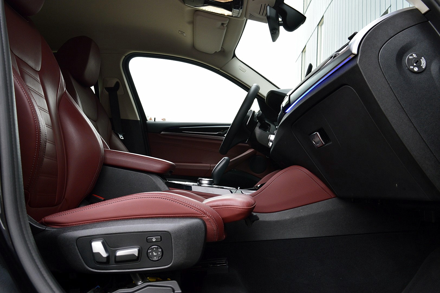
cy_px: 146
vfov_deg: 41.6
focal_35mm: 32
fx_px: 385
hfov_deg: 59.5
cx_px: 220
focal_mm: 21
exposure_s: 1/60
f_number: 8
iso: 400
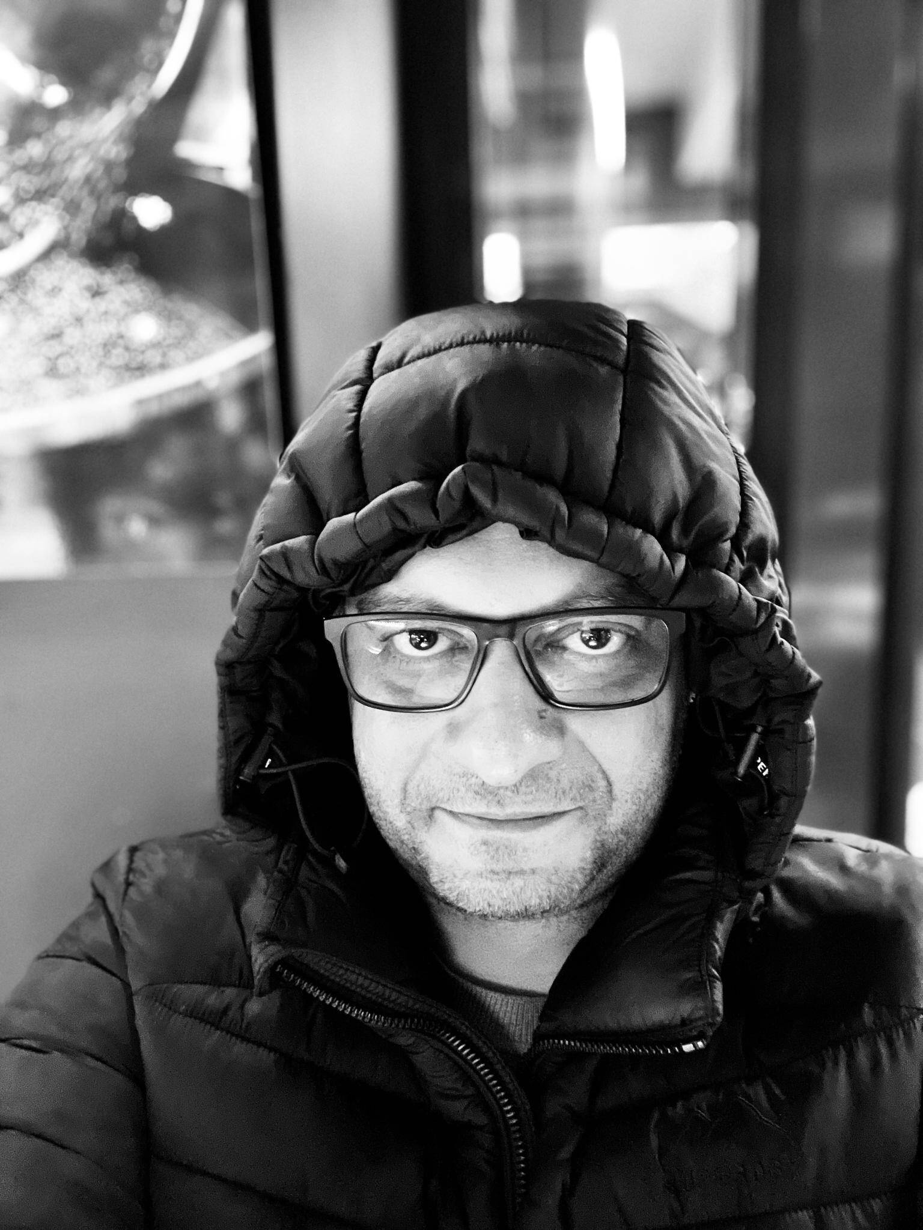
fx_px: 1067
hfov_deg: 46.8
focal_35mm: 30
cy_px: 615
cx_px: 462
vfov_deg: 60.0
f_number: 2.2
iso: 640
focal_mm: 2.71
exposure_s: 1/14
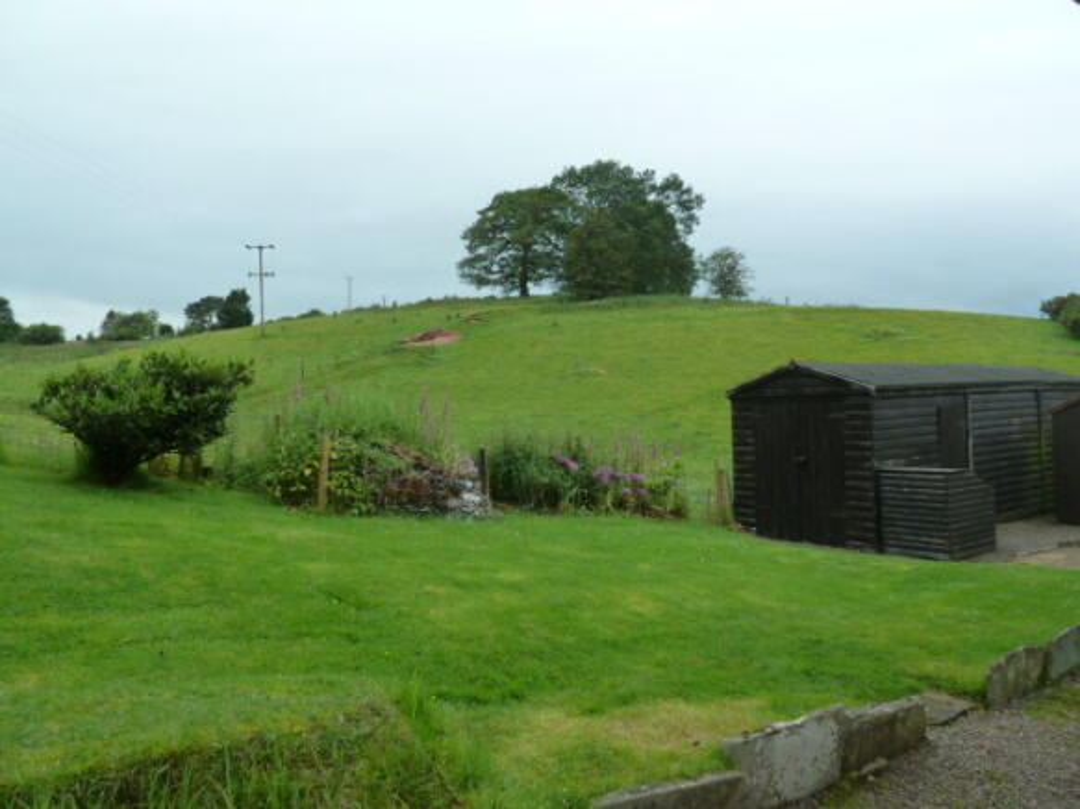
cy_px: 404
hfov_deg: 69.4
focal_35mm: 25
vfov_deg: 54.9
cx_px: 540
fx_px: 780
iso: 125
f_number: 3.3
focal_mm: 4.1
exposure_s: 1/100
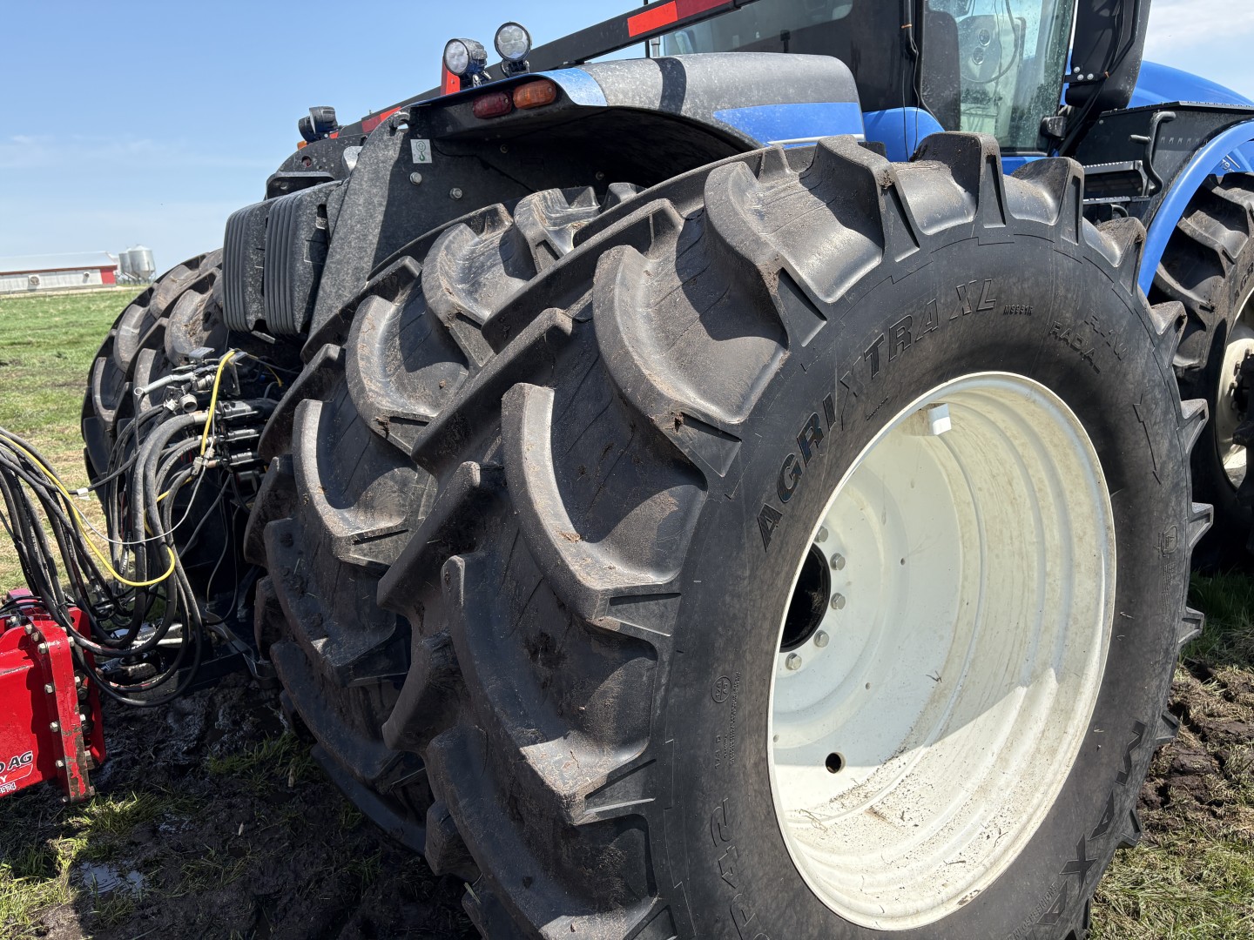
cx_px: 627
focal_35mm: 26
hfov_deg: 67.3
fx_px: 942
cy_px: 470
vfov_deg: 53.1
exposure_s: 1/2639
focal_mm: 5.96
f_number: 1.6
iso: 64
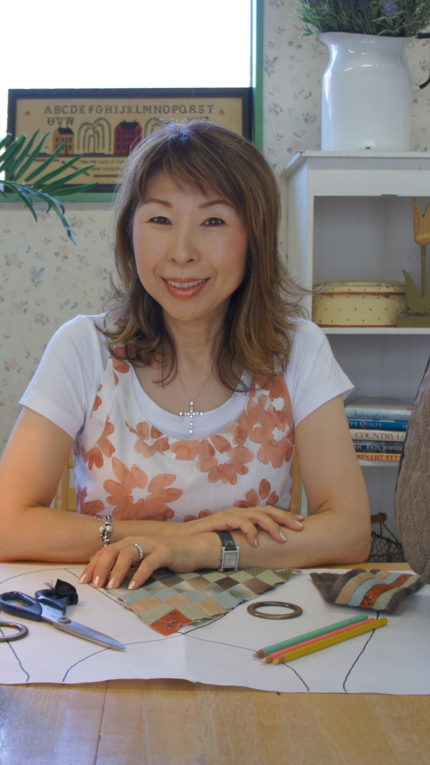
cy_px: 384
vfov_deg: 41.5
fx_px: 1009
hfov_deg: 23.8
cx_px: 115
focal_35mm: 50
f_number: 4
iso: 200
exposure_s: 1/50
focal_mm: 21
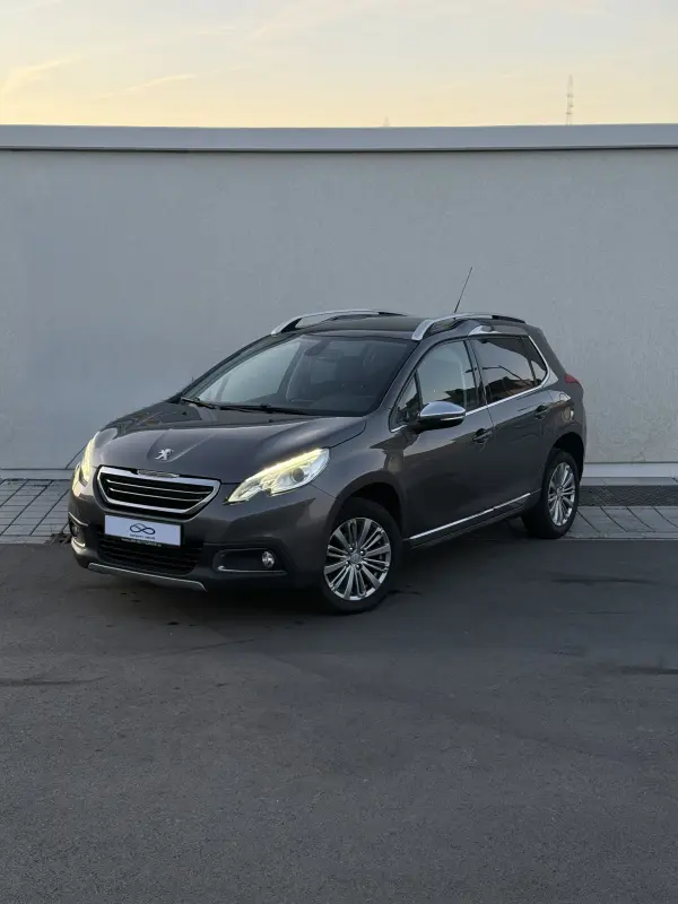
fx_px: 1254
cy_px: 452
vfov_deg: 39.7
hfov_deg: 30.3
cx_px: 339
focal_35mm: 48
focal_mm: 6.76
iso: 200
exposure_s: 1/216
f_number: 1.78
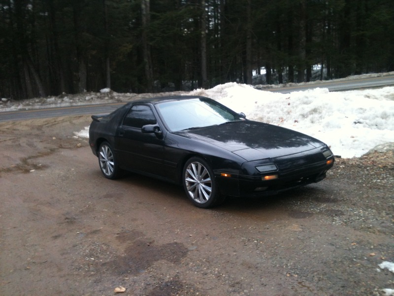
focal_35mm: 35
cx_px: 197
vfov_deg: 40.7
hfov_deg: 52.6
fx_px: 398
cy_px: 148
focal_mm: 3.85
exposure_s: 1/60
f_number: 2.8
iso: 64
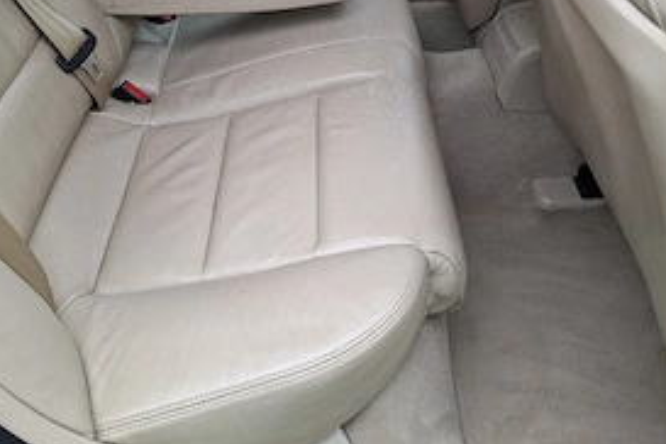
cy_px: 98
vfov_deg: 36.7
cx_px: 322
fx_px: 647
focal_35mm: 35
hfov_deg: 54.4
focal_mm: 5.54
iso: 80
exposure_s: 1/100
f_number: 1.8
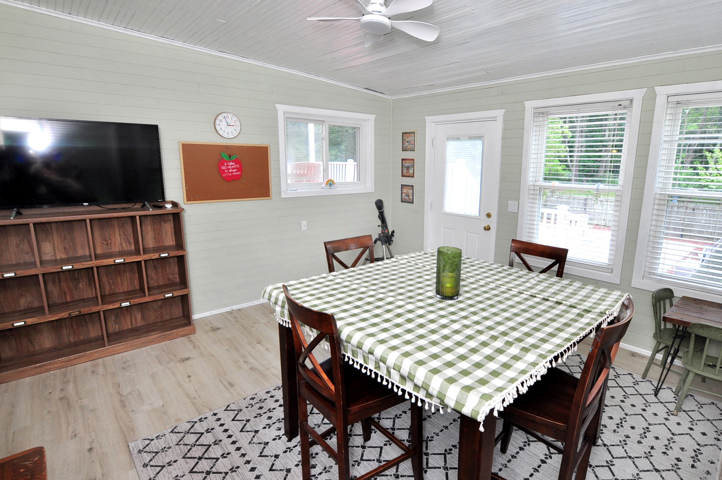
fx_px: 361
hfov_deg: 89.8
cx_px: 393
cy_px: 233
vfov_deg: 67.2
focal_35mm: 18
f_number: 6.3
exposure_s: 1/80
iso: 320
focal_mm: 10
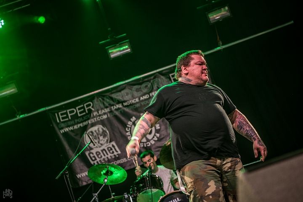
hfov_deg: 28.8
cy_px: 101
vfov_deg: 19.5
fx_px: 589
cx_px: 152
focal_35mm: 70
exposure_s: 1/100
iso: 640
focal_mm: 70
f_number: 2.8
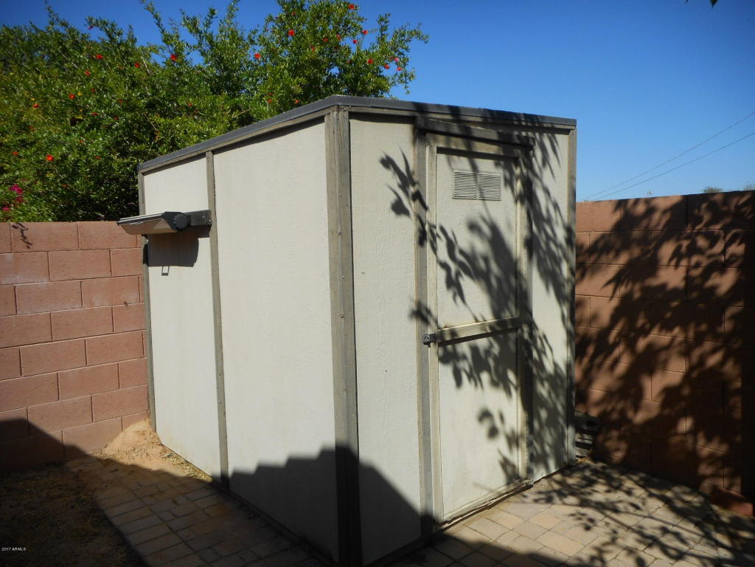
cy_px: 284
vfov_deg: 54.9
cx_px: 378
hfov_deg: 69.4
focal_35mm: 25
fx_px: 545
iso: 80
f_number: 3.7
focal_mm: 4.5
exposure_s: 1/1000
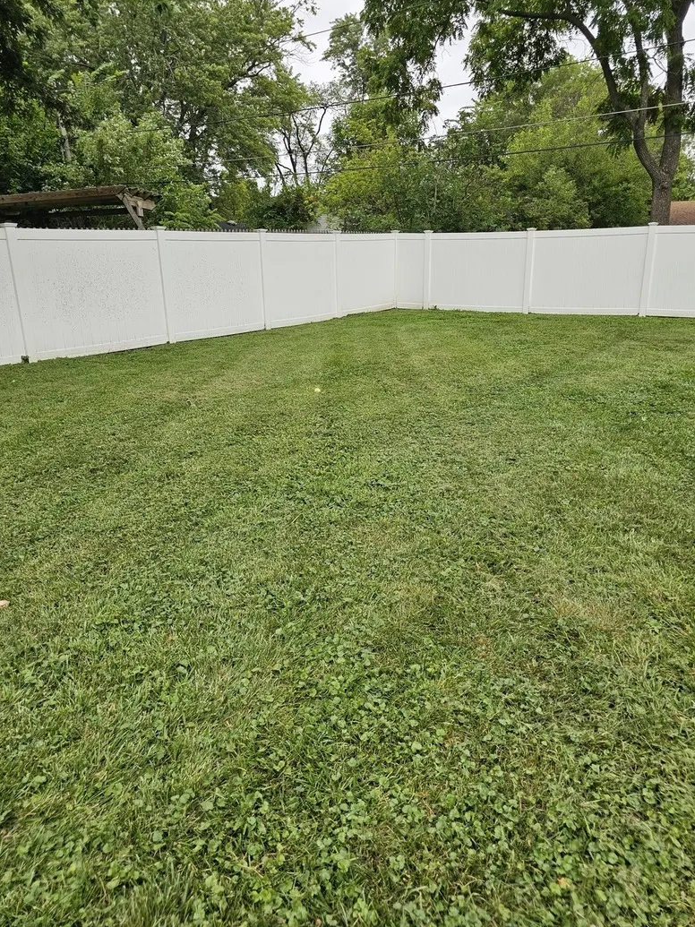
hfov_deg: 56.8
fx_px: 643
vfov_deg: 71.6
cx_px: 333
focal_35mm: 24
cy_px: 451
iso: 20
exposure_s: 1/180
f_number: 1.7
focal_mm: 6.3
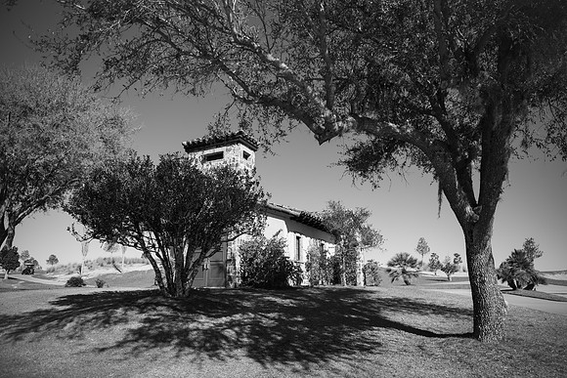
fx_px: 378
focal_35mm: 24
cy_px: 189
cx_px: 284
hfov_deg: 73.7
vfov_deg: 53.2
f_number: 2.8
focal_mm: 24
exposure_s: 1/1600
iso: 100
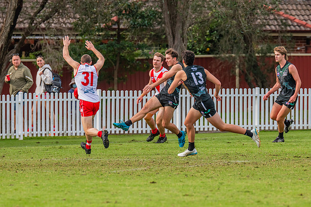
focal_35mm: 512
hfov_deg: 4.0
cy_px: 111
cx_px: 167
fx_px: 4424
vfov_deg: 2.7
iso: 800
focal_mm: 420
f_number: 6.3
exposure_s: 1/1600
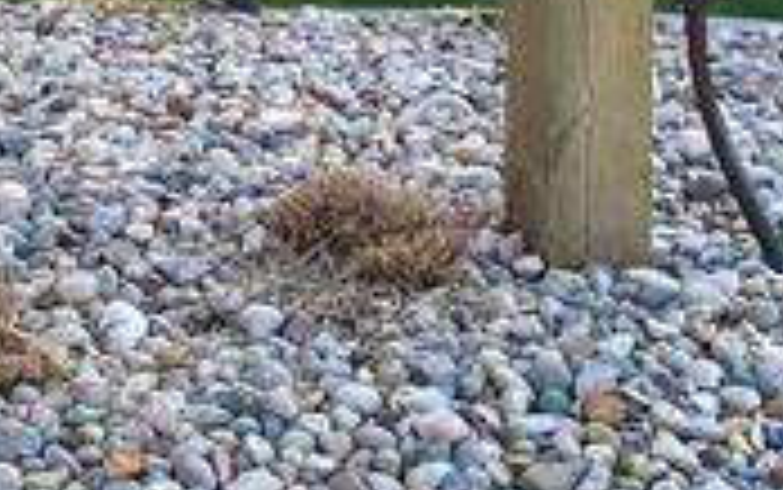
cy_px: -373
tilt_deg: -3.9
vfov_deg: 9.8
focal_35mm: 127
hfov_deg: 16.4
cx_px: 382
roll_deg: +0.5
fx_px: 2712
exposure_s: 1/364
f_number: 1.8
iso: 32
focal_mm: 4.25
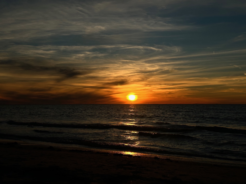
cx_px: 123
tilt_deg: +2.2
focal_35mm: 48
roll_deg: +0.1
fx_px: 341
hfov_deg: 39.7
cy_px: 92
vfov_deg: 30.3
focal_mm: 6.86
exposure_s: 1/23256
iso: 50
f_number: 1.78
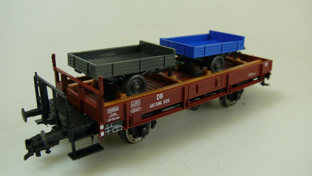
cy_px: 80
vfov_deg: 30.4
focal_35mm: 39
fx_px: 323
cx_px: 157
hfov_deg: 51.6
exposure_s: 1/100
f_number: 3.6
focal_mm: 7.4
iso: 100
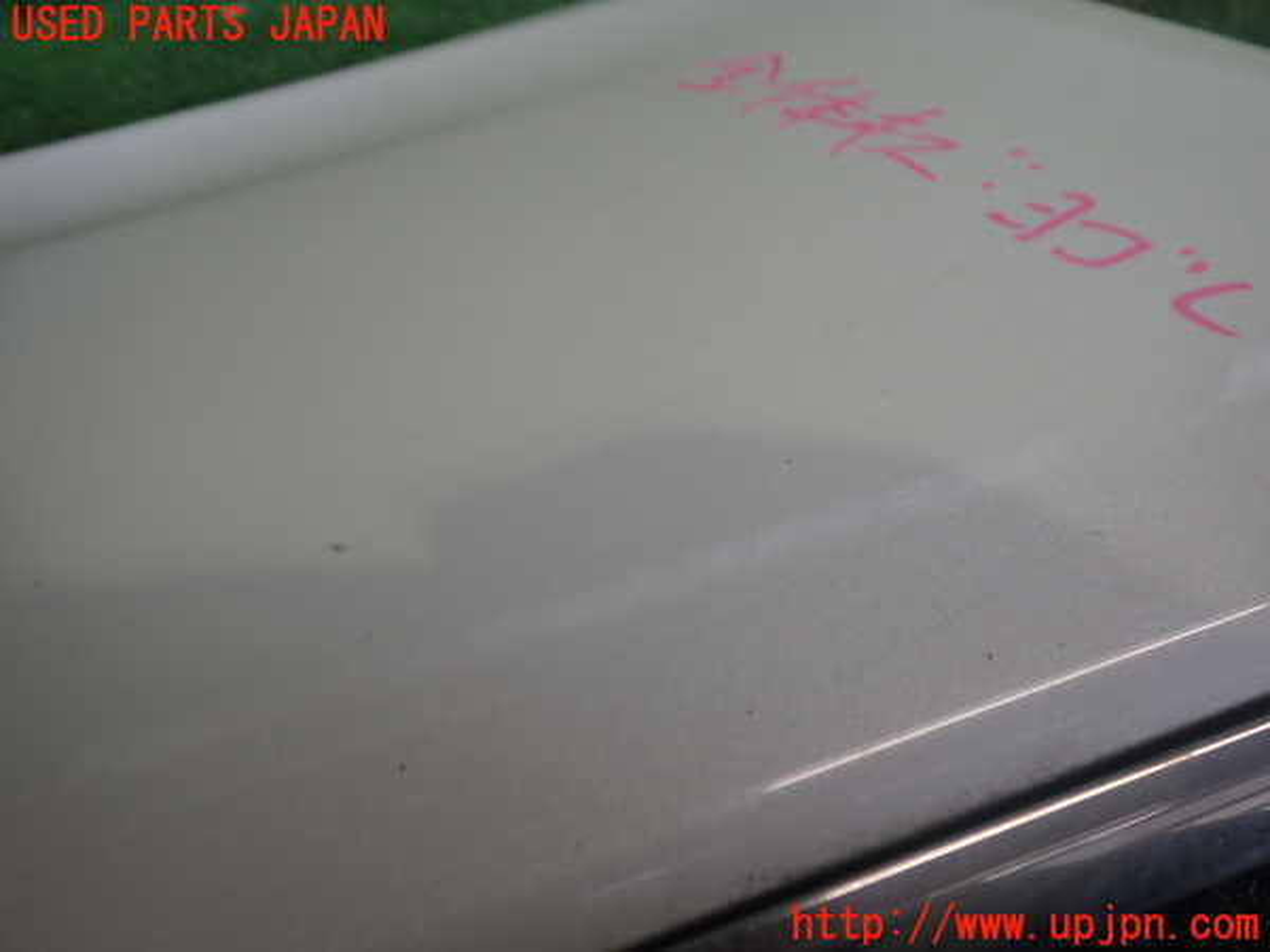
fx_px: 1101
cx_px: 635
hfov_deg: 60.0
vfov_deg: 46.8
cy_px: 476
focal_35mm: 30
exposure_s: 1/125
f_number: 2.3
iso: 125
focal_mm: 5.4
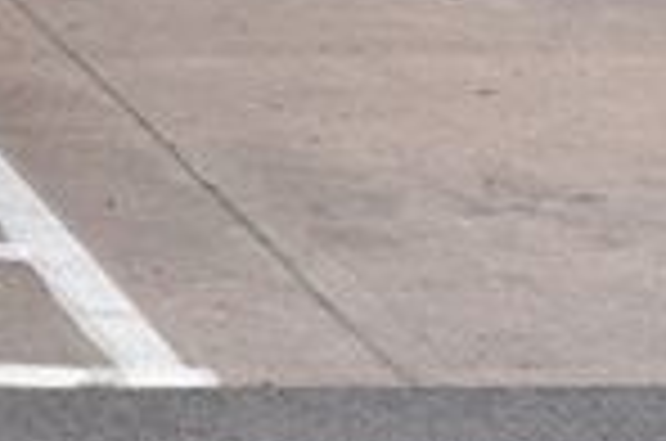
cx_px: -688
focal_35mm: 201
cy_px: -477
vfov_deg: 6.6
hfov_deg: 9.5
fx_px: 3714
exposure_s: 1/400
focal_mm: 31
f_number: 11
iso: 400
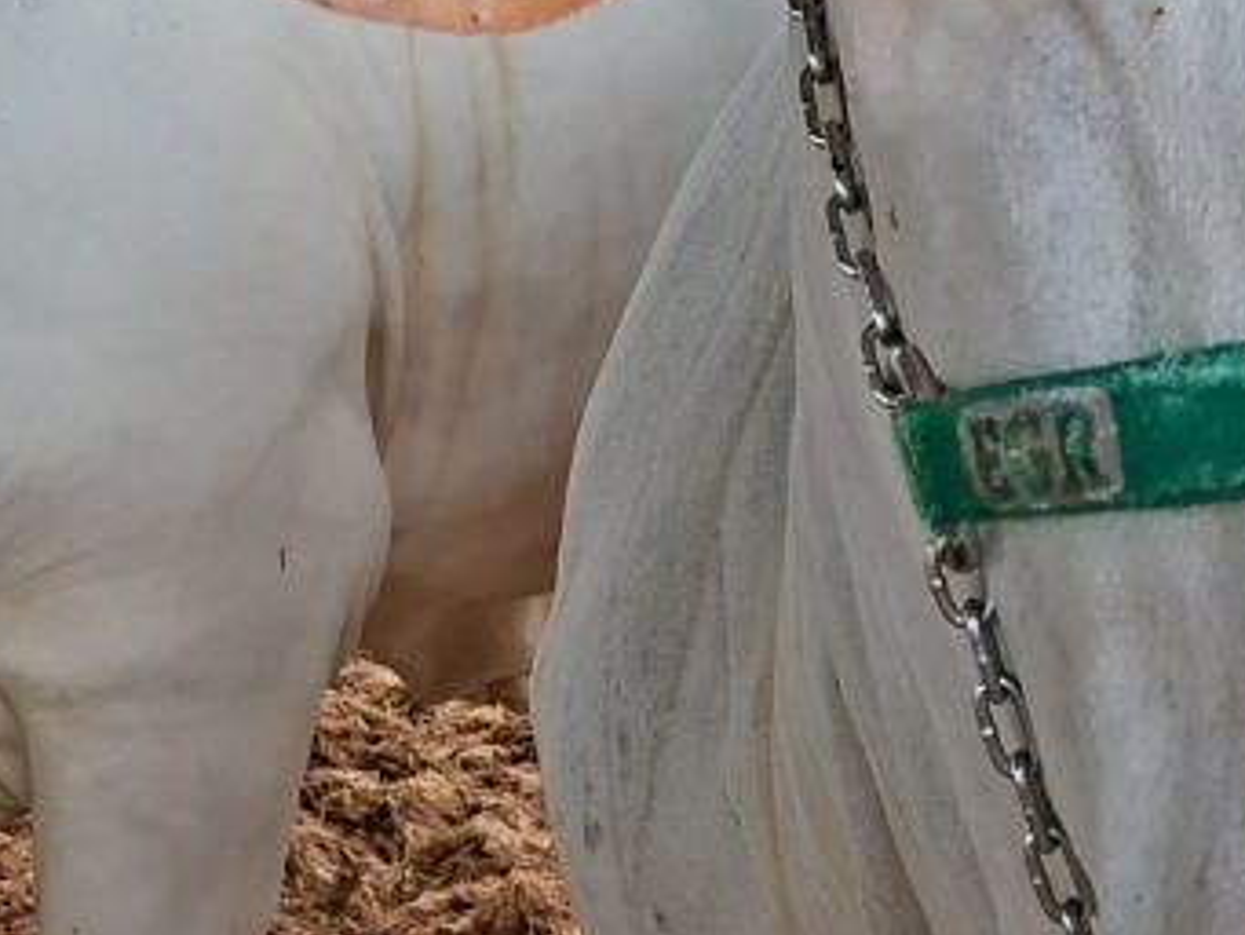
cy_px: 373
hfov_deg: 20.1
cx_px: 307
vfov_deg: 15.2
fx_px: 3490
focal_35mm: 97
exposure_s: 1/220
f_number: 1.8
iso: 50
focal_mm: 5.54
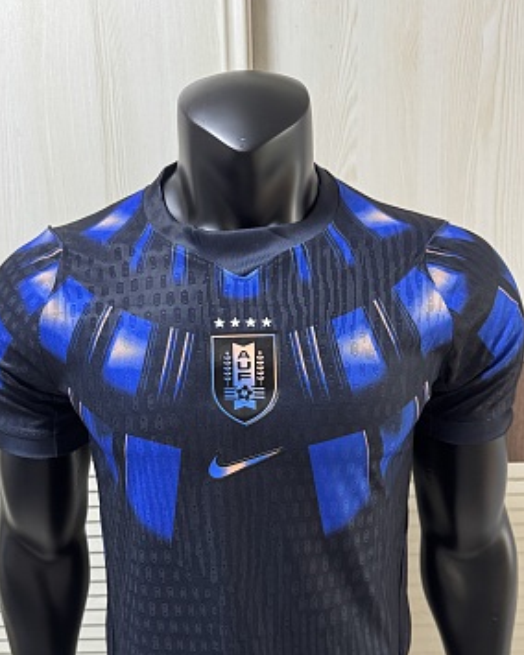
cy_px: 445
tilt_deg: -14.5
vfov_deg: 53.0
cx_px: 243
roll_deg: +1.9
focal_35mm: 33
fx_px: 640
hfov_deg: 44.5
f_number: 1.78
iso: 500
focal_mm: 6.76
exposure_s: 1/60
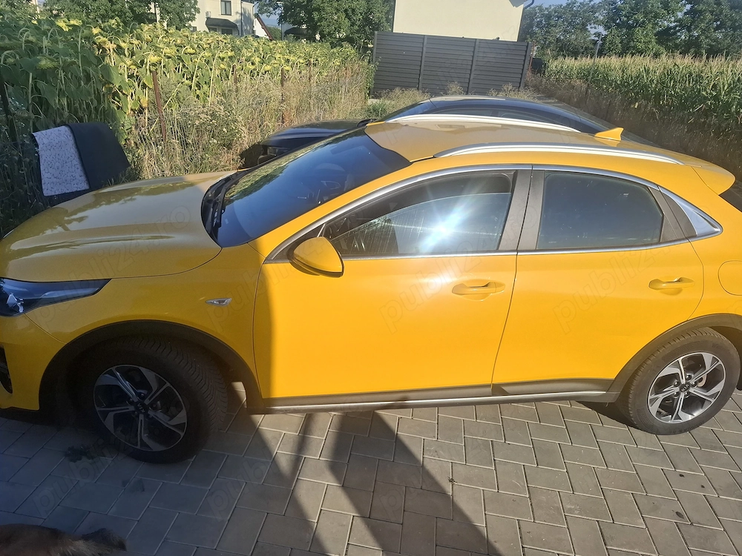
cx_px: 371
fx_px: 493
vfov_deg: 58.9
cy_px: 278
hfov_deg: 73.9
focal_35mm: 23
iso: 50
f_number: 1.8
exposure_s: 1/2439
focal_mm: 5.54
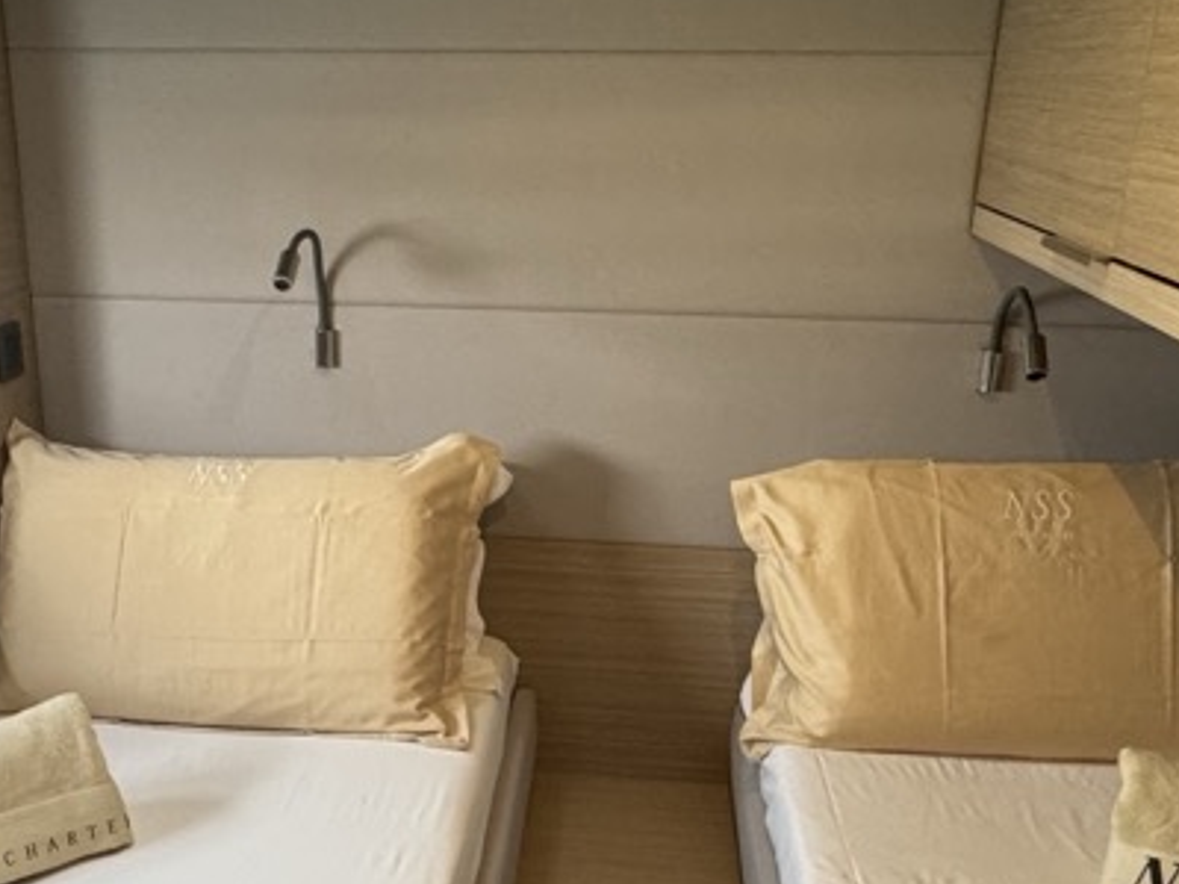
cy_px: 622
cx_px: 421
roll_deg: +0.1
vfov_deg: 33.9
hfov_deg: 44.3
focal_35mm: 42
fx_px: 1430
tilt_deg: -21.9
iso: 320
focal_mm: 2.22
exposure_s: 1/77
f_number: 2.2
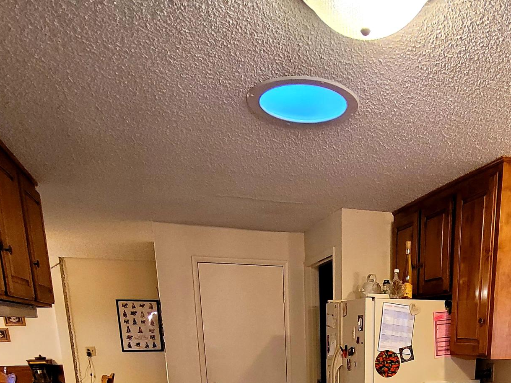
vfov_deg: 35.8
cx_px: 362
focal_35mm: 32
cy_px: 445
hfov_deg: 55.0
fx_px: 472
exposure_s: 1/59
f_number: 2.2
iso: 400
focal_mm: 1.74
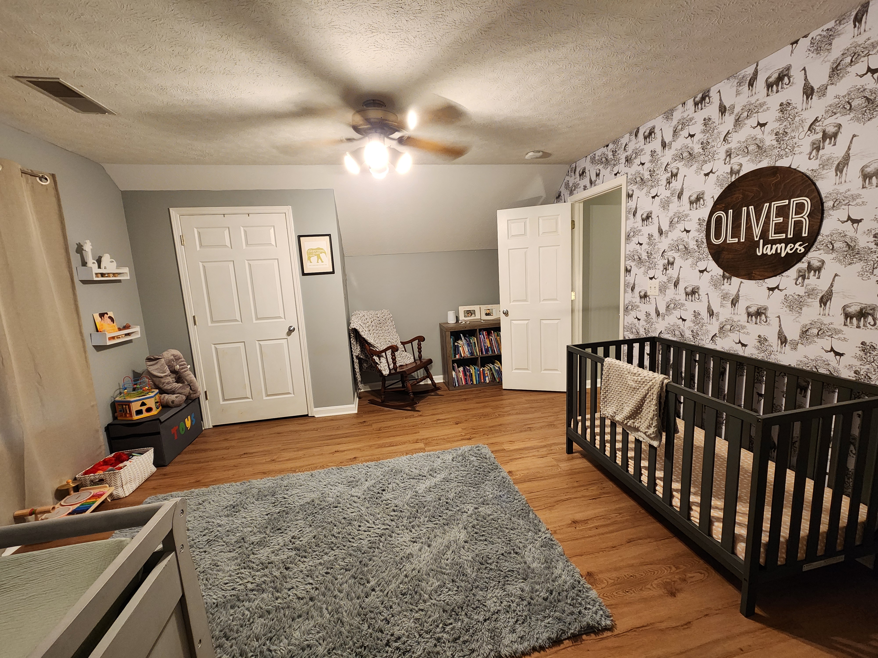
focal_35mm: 13
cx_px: 439
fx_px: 330
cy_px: 329
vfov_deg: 89.9
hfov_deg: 106.2
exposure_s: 1/40
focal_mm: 2.2
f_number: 2.2
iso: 320
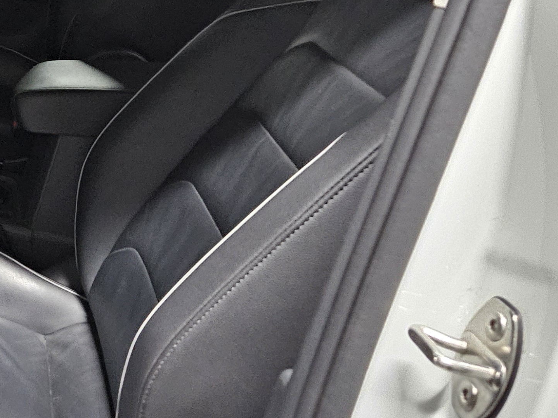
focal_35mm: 64
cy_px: 64
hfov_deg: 27.6
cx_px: -63
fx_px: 1031
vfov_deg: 22.5
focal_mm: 5.4
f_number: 1.8
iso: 1250
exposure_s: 1/24
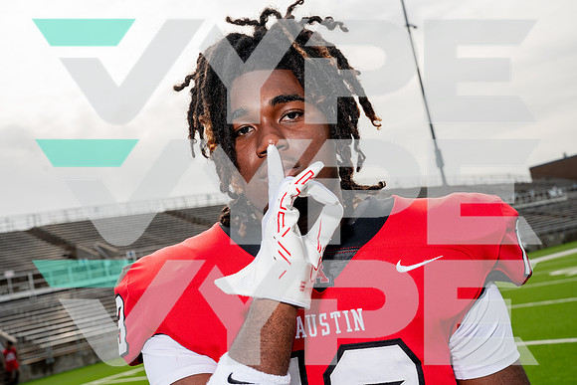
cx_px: 288
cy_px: 192
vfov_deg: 29.9
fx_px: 721
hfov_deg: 43.6
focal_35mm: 45
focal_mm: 45
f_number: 8
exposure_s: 1/250
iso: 100
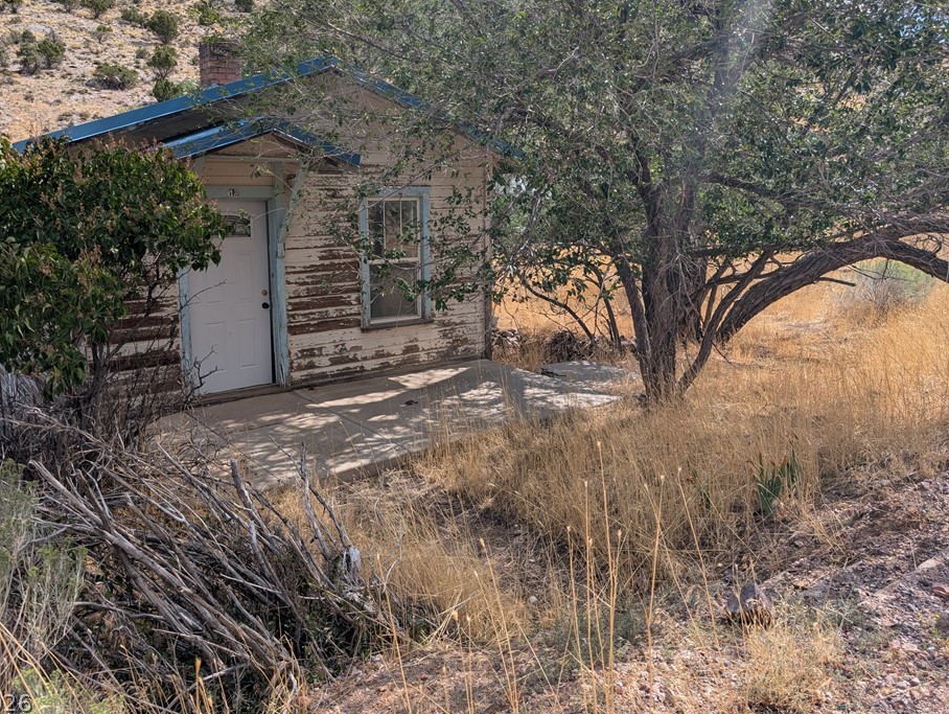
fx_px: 741
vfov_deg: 51.3
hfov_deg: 65.2
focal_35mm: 27
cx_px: 451
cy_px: 319
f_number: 1.68
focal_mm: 6.9
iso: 16
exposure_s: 1/5682
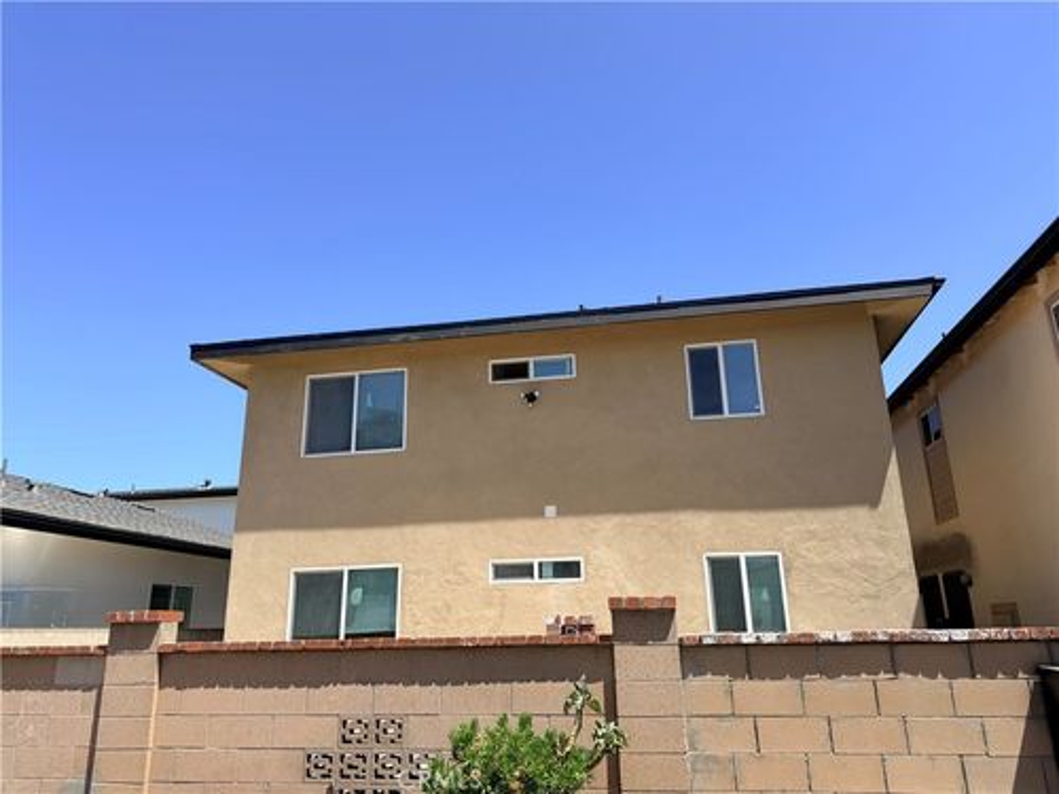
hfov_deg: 71.6
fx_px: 734
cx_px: 530
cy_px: 397
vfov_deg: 56.8
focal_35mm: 24
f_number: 1.78
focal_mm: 6.76
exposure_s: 1/3279
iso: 80
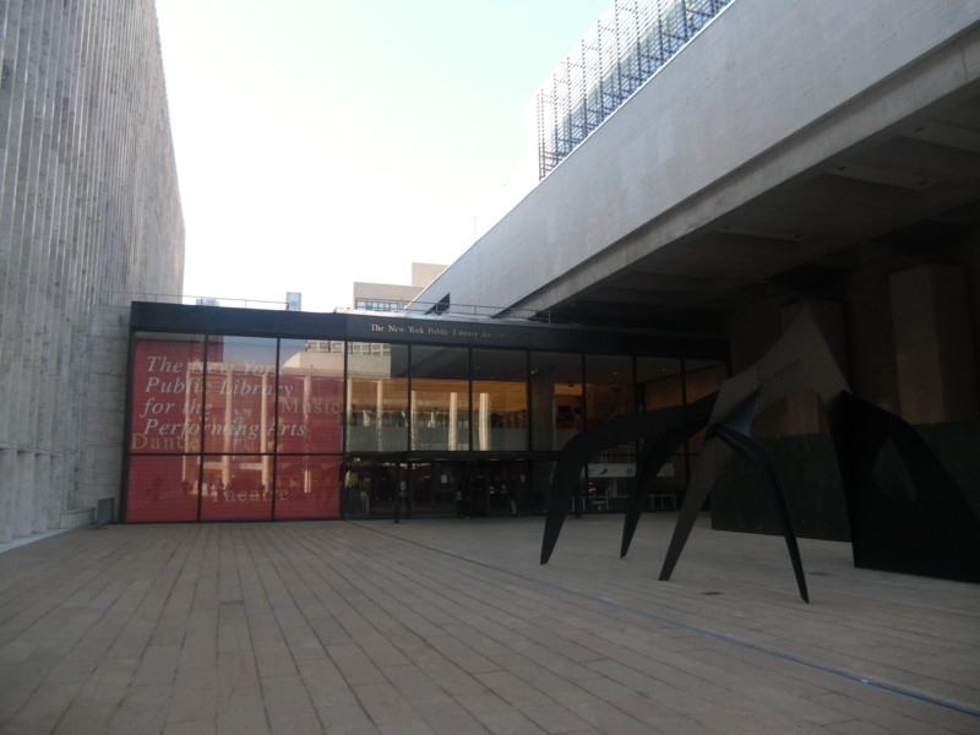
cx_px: 490
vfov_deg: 51.4
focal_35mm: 27
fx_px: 764
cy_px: 368
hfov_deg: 65.3
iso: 100
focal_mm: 4.9
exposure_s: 1/200
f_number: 3.2
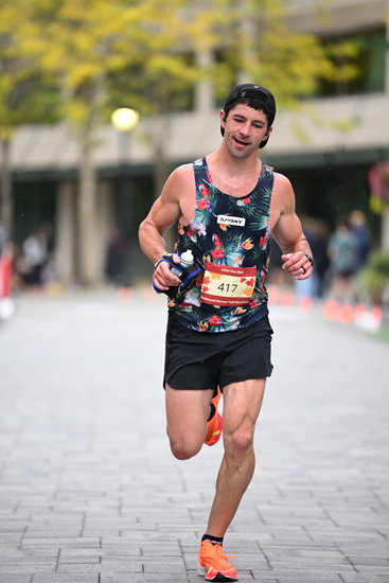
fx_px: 3239
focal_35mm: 200
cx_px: 194
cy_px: 292
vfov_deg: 10.3
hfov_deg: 6.9
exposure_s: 1/1250
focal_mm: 200
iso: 1250
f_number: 2.8
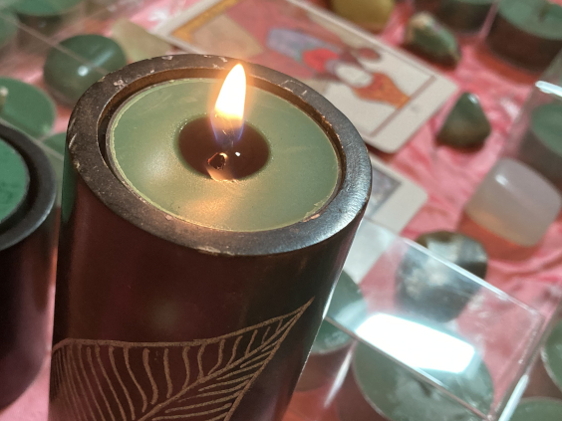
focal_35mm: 50
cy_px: 209
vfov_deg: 29.1
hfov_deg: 37.9
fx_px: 812
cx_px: 198
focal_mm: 3.99
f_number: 1.8
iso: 200
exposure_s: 1/60
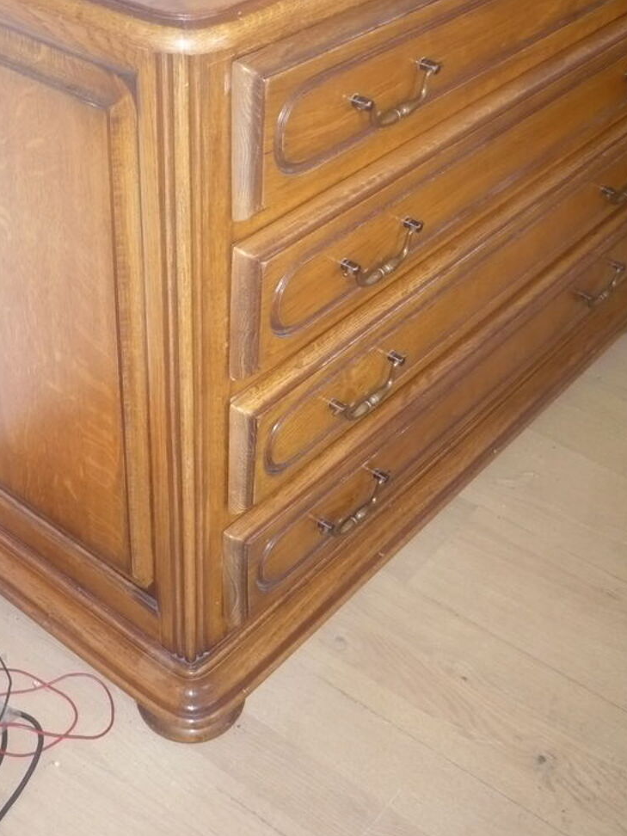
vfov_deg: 39.4
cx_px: 303
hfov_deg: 30.3
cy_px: 325
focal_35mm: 48
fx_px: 1159
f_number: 2.8
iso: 250
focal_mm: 5.8
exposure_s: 1/30
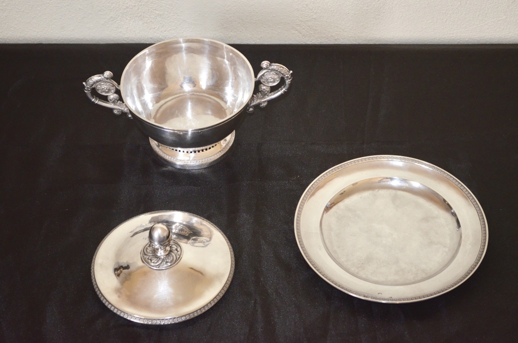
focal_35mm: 82
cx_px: 259
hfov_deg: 24.7
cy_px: 172
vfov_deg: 16.5
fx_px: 1185
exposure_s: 1/60
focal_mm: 55
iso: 2000
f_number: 5.6
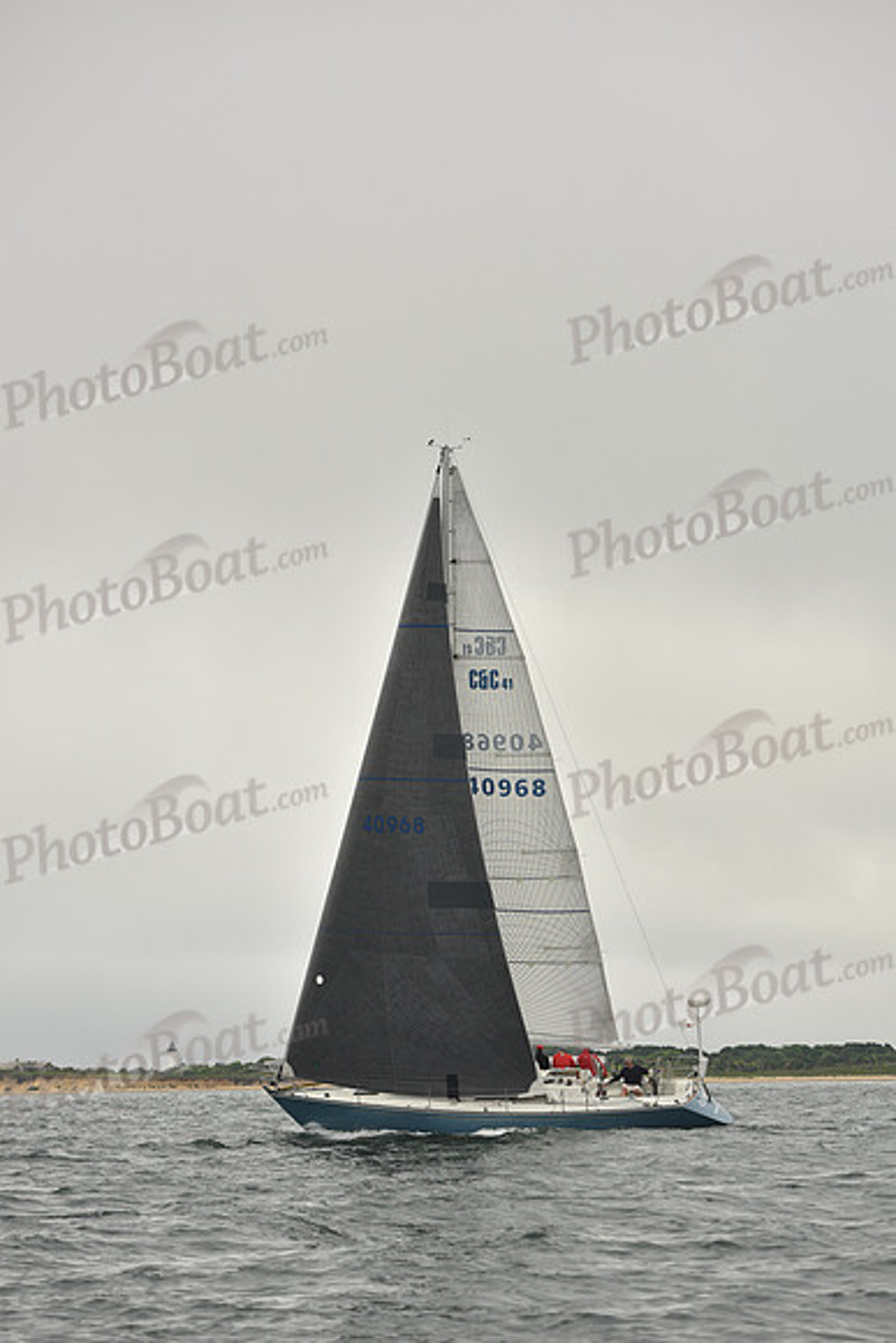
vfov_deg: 21.5
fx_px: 3544
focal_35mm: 95
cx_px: 448
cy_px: 672
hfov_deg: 14.4
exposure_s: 1/1000
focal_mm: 95
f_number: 5.6
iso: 320
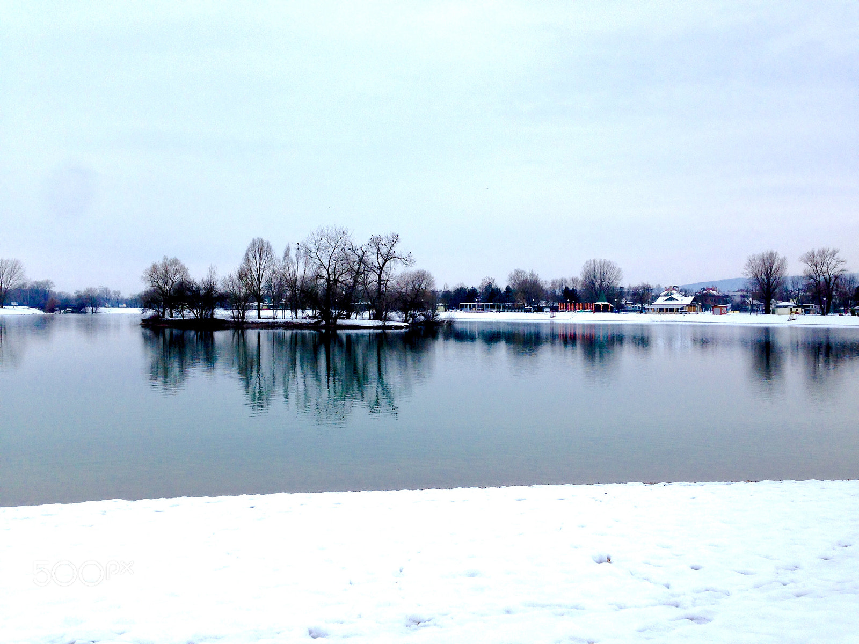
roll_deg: -2.6
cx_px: 430
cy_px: 322
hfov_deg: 55.4
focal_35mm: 33
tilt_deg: -0.1
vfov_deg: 42.9
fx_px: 819
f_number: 2.4
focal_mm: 4.12
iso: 50
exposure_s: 1/889
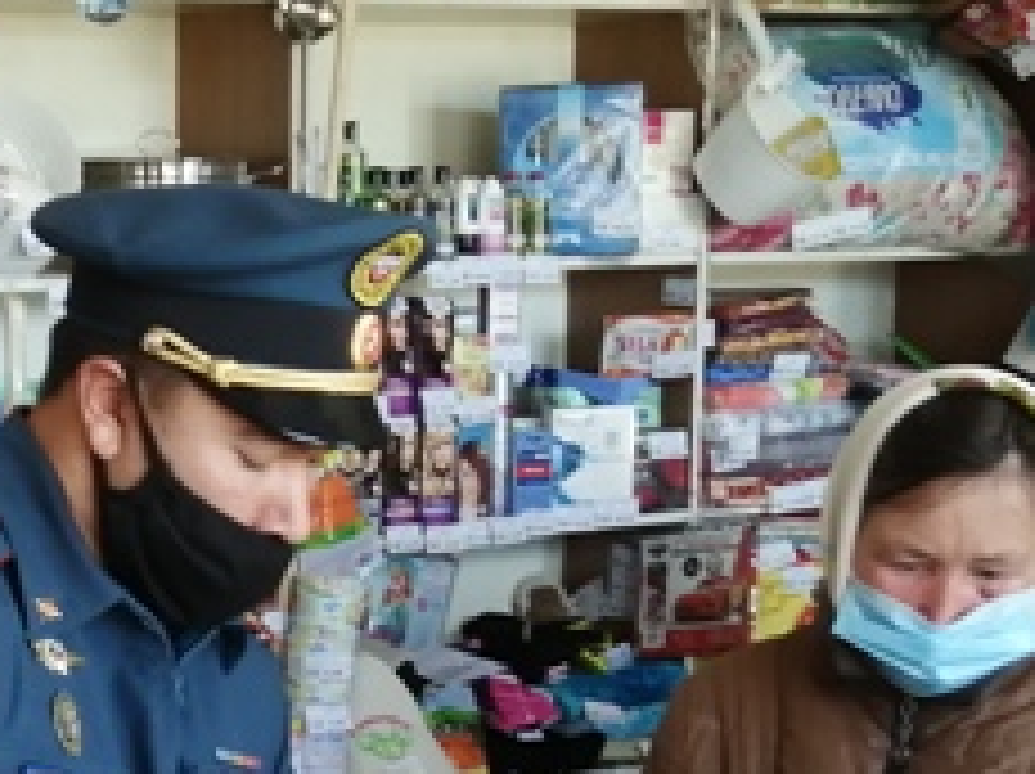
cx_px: -68
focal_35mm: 94
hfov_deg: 20.1
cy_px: 1071
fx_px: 2808
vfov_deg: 14.8
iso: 160
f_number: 1.8
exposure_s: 1/33.3
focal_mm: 3.88
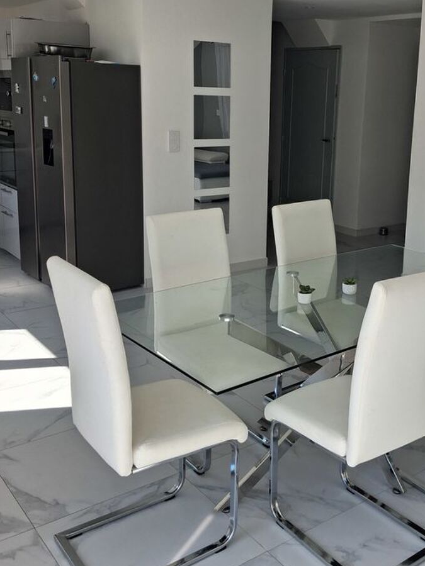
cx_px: 273
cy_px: 213
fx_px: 655
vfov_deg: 46.4
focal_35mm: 40
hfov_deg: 35.7
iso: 25
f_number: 1.8
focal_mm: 4
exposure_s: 1/202
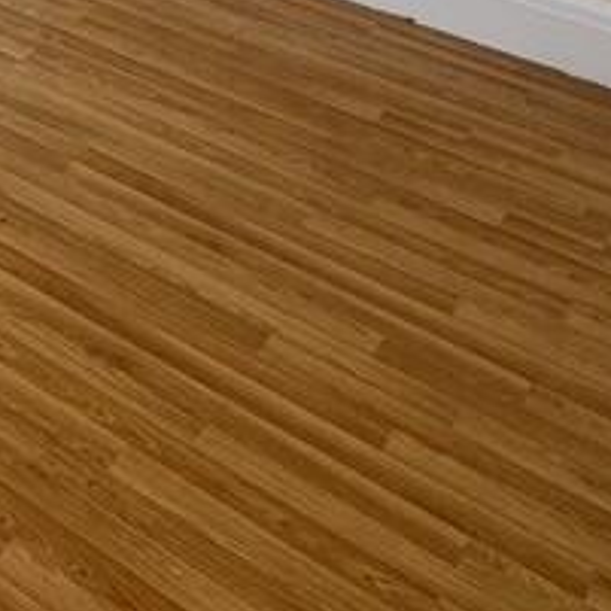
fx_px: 1258
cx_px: -520
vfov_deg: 24.2
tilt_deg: -20.5
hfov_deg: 19.5
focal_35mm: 63
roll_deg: -0.9
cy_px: -167
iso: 40
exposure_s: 1/116
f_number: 2.2
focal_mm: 2.22
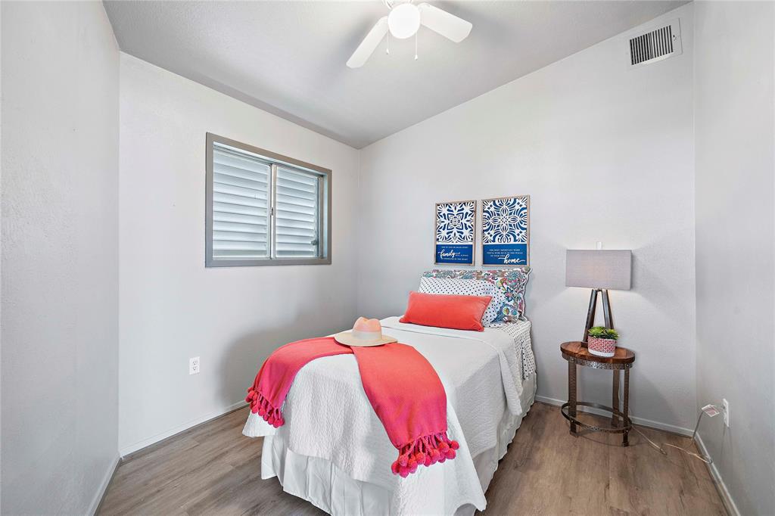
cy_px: 258
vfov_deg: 77.3
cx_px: 388
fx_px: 323
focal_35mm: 15
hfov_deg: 100.4
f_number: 8
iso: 640
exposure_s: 1/1.25
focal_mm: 15
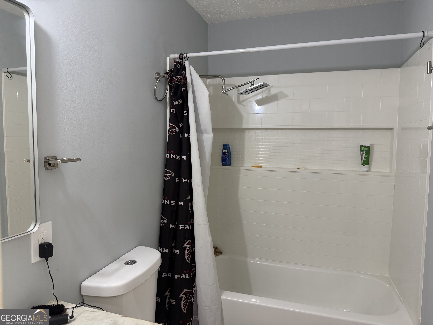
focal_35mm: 24
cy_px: 162
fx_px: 300
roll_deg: -0.4
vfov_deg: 56.8
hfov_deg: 71.6
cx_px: 216
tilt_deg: -4.7
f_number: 1.78
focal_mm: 6.76
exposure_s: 1/60
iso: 200
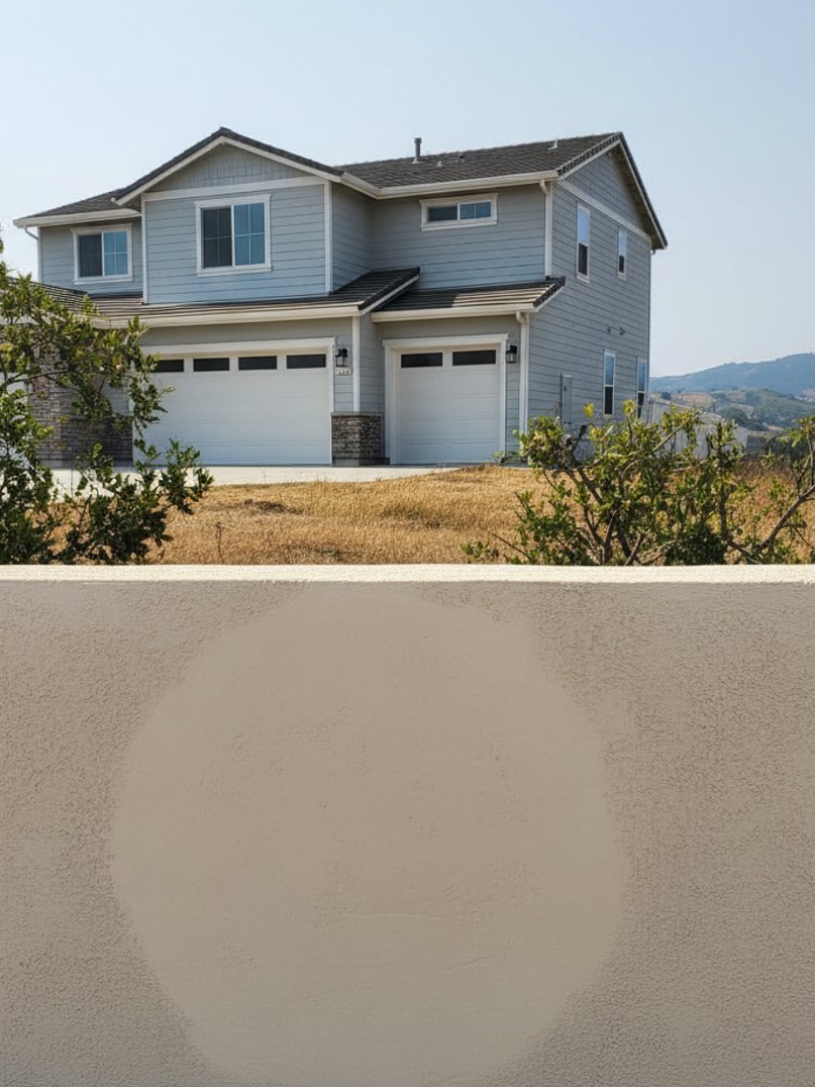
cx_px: 396
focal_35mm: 29
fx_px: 910
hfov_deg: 48.2
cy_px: 567
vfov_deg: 61.6
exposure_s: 1/449
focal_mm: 5.7
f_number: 1.6
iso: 412
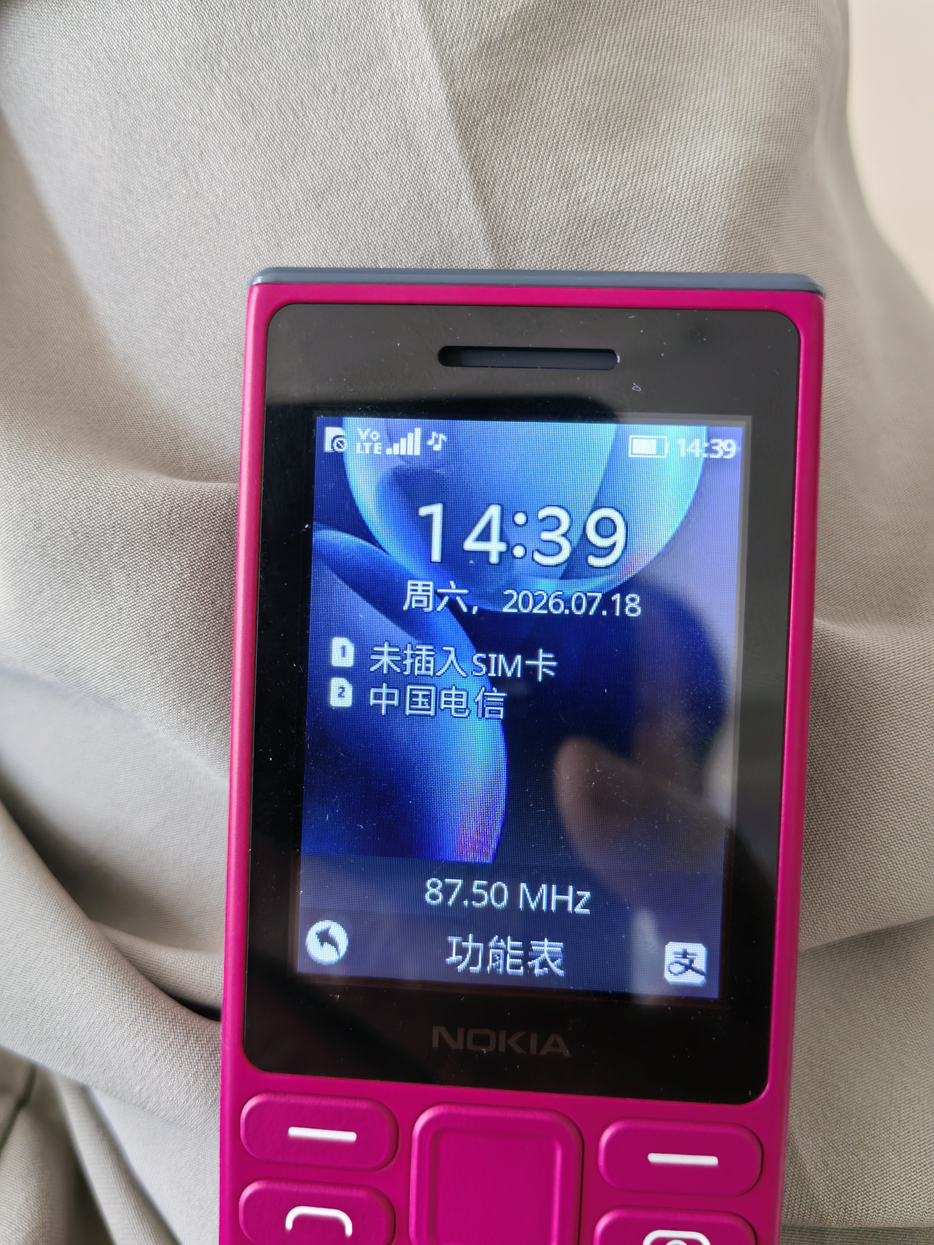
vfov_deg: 65.3
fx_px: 971
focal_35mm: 27
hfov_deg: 51.4
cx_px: 467
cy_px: 622
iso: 64
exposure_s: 1/50
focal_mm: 5.52
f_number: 1.9
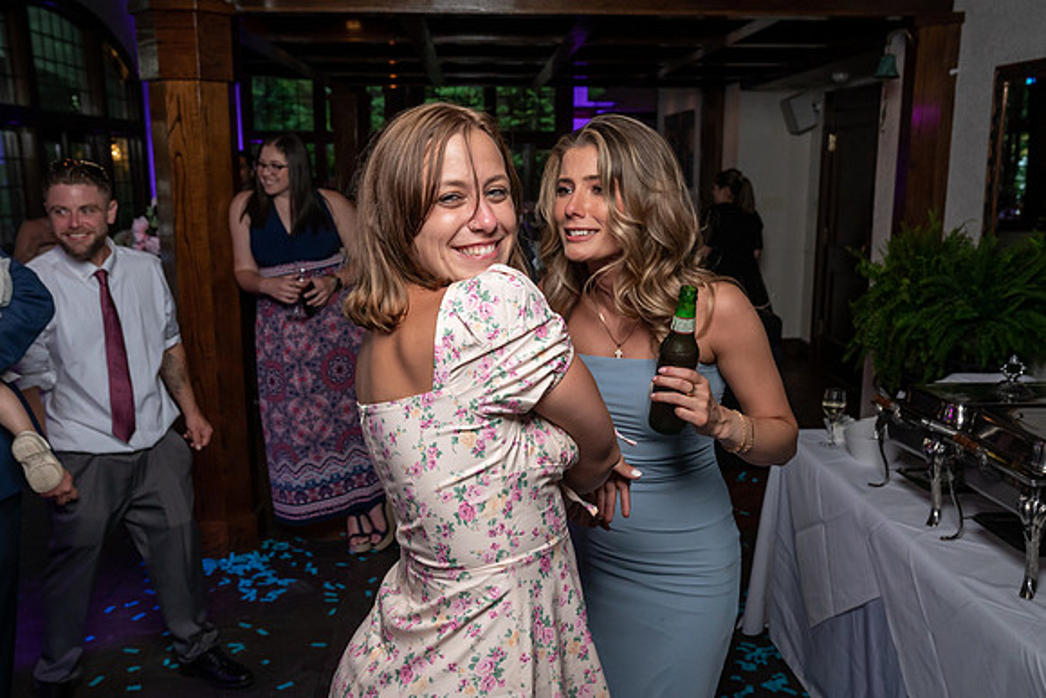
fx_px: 941
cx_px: 523
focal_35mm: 32
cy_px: 349
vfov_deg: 40.7
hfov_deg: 58.1
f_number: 5.6
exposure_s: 1/200
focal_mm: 32
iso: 2000
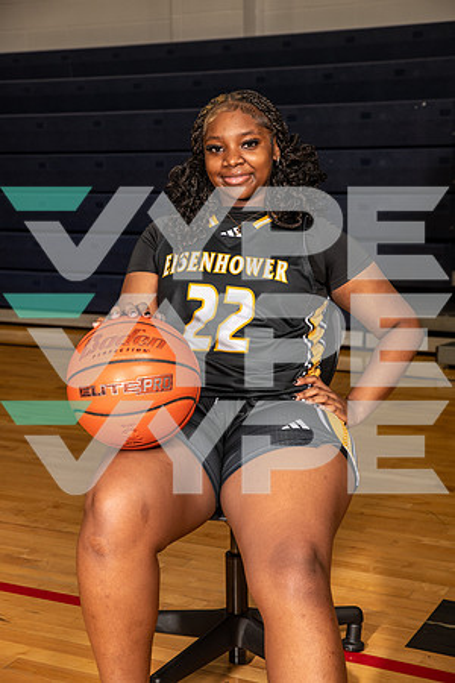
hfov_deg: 22.6
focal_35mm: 60
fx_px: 1137
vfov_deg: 33.4
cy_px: 342
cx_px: 228
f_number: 6.3
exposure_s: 1/320
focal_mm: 60
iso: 320
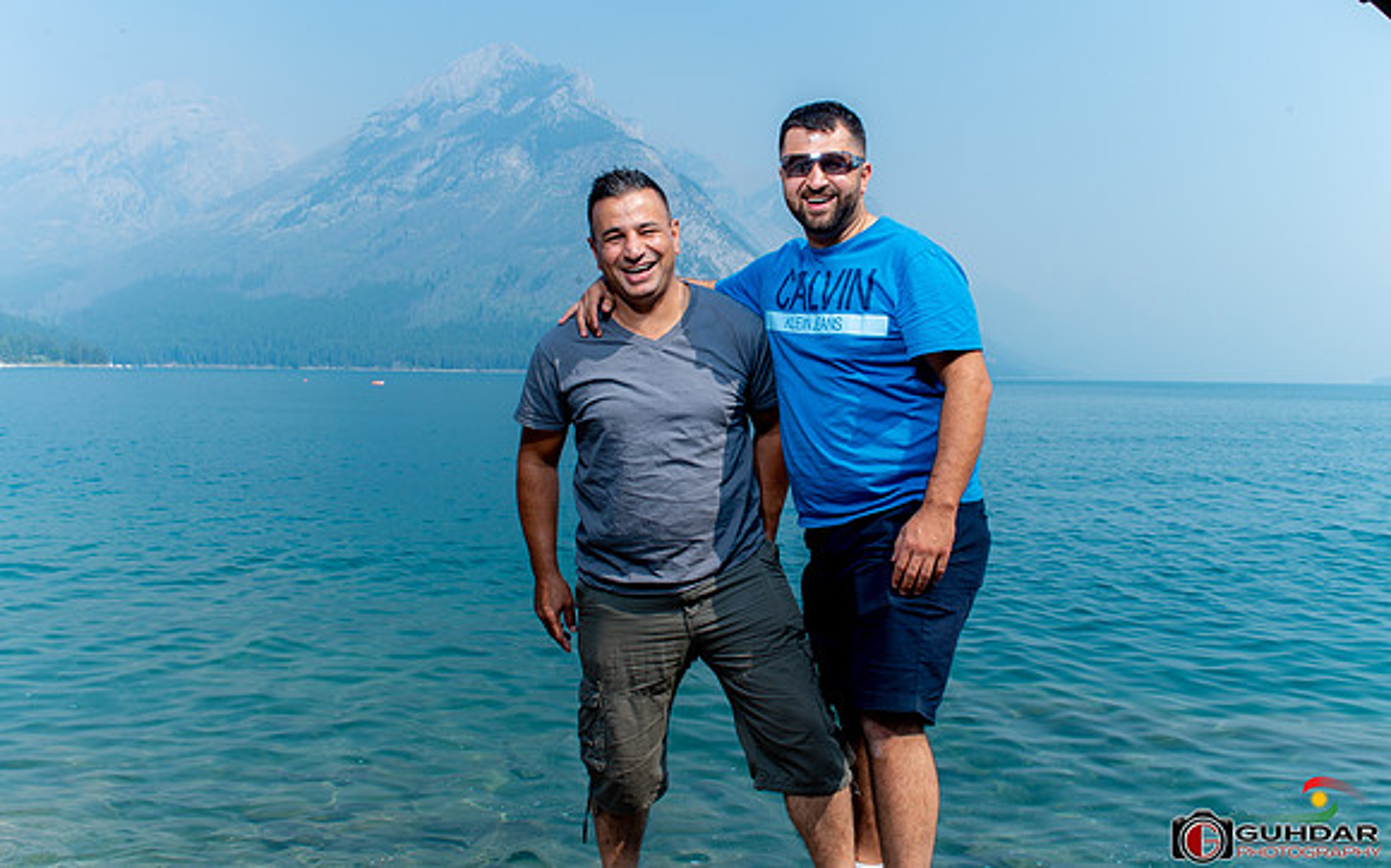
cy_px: 378
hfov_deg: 63.5
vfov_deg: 42.4
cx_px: 797
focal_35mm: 29
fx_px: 1117
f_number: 16
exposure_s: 1/160
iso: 200
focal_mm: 24
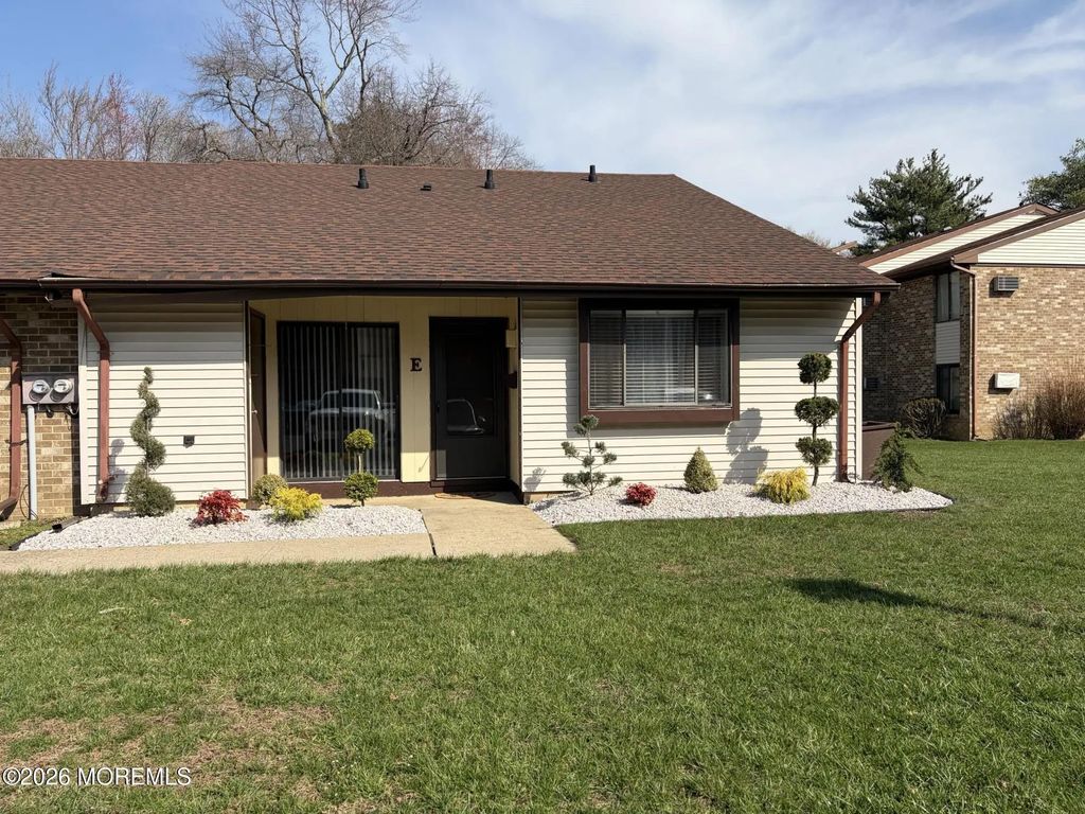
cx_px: 542
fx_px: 815
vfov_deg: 53.1
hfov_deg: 67.3
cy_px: 407
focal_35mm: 26
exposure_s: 1/4065
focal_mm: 5.96
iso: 50
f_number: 1.6
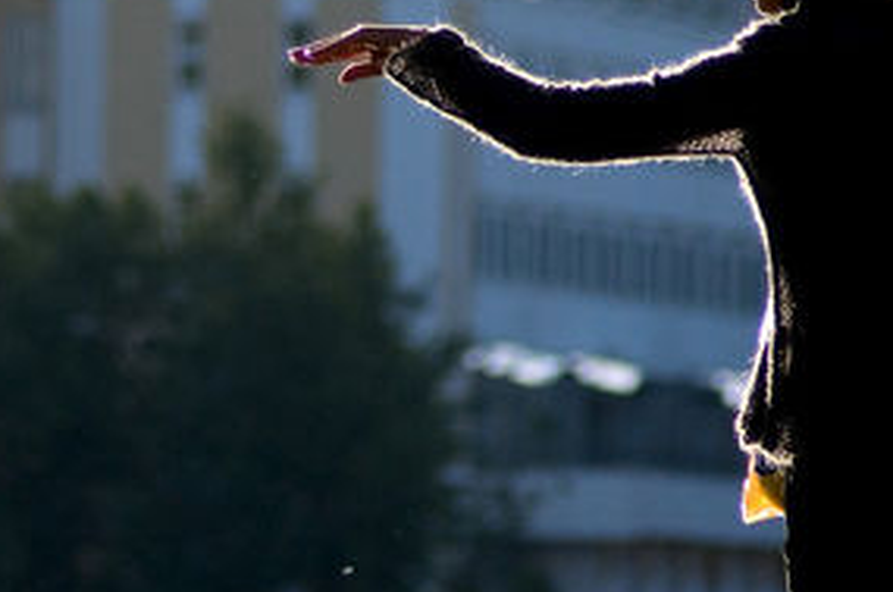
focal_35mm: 852
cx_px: -13
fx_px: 21099
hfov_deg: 2.4
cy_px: 462
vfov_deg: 1.6
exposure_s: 1/1250
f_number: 5.6
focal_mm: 180
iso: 200
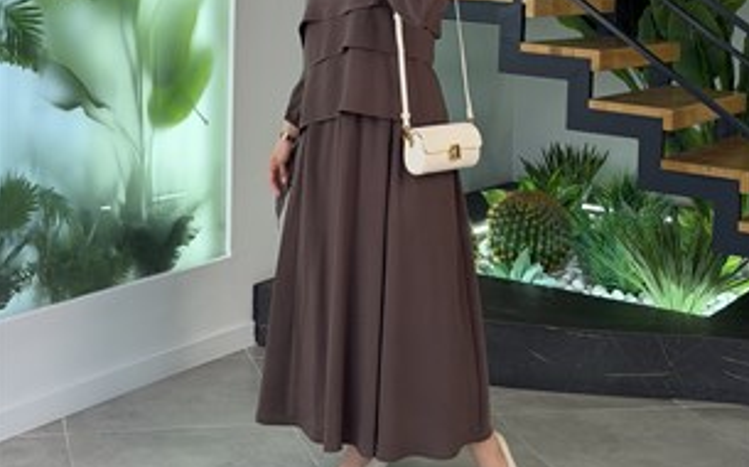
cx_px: 376
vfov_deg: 18.5
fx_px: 1407
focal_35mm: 69
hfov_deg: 29.8
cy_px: 45
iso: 80
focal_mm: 6.76
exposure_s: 1/176
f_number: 1.78
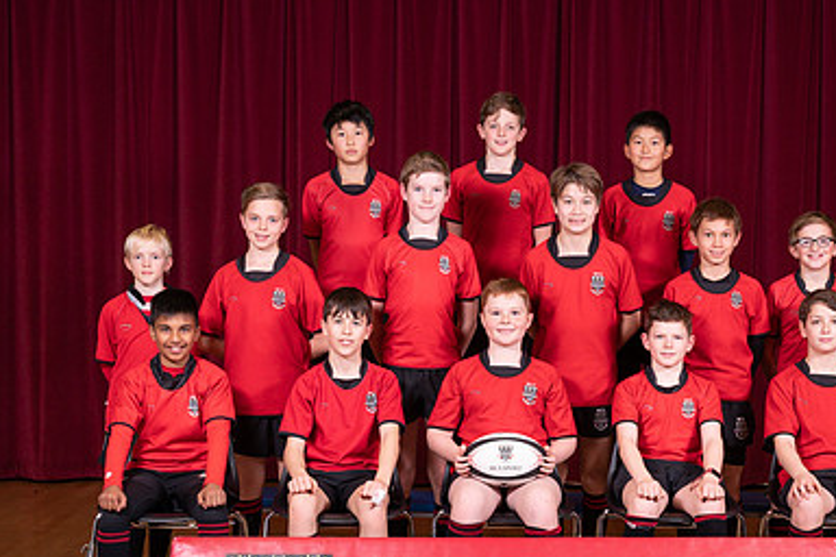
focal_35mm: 72
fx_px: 1672
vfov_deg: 18.9
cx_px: 512
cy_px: 357
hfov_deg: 28.0
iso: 800
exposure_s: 1/50
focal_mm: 45
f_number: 8
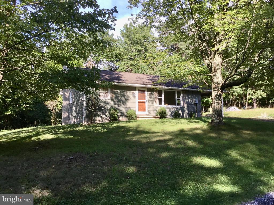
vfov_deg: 45.4
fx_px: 245
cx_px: 137
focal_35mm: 31
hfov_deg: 58.4
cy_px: 102
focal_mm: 3.3
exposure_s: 1/382
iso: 25
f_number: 2.4
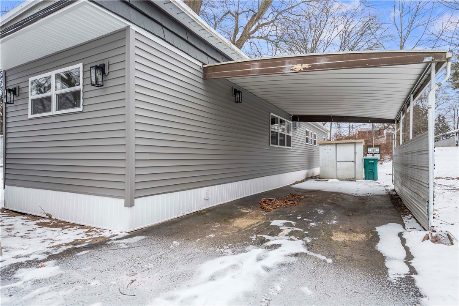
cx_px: 230
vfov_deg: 61.9
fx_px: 255
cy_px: 153
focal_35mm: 20
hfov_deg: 84.0
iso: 125
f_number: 2.8
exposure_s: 1/320
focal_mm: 20
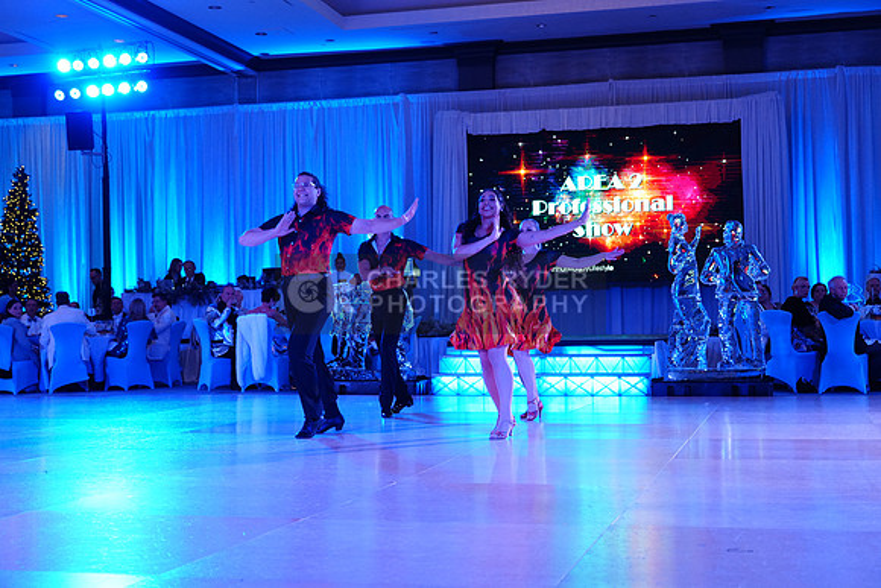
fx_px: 1175
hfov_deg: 41.1
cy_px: 294
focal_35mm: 48
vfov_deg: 28.1
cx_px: 440
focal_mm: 48
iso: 2000
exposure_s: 1/200
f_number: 4
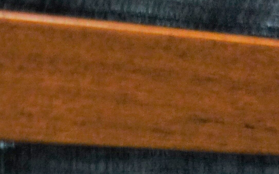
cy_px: 573
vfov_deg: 7.6
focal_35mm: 144
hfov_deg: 14.2
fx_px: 1095
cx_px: -21
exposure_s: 1/30
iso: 400
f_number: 1.8
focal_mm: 10.4
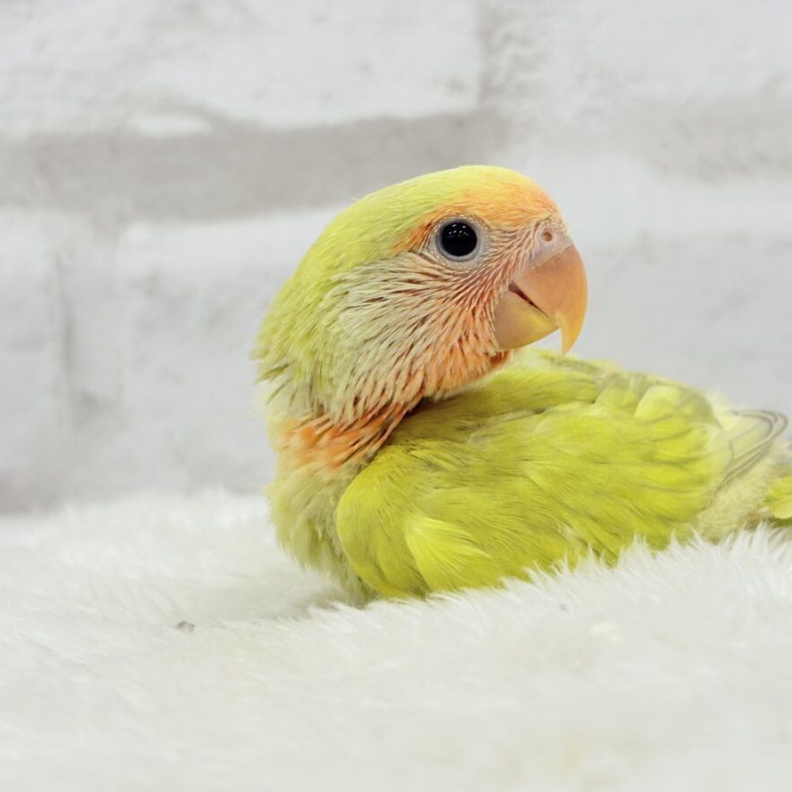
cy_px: 397
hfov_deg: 27.7
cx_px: 480
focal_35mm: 62
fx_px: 1605
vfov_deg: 27.7
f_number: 1.6
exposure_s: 1/100
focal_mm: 5.96
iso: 50
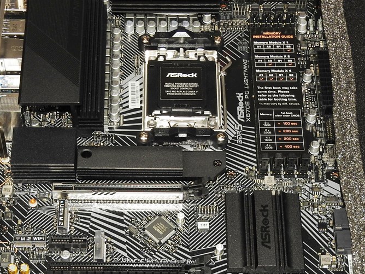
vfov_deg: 16.1
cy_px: 157
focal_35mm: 92
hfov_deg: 21.3
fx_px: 970
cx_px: 162
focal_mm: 10.7
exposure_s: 1/30
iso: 200
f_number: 4.2
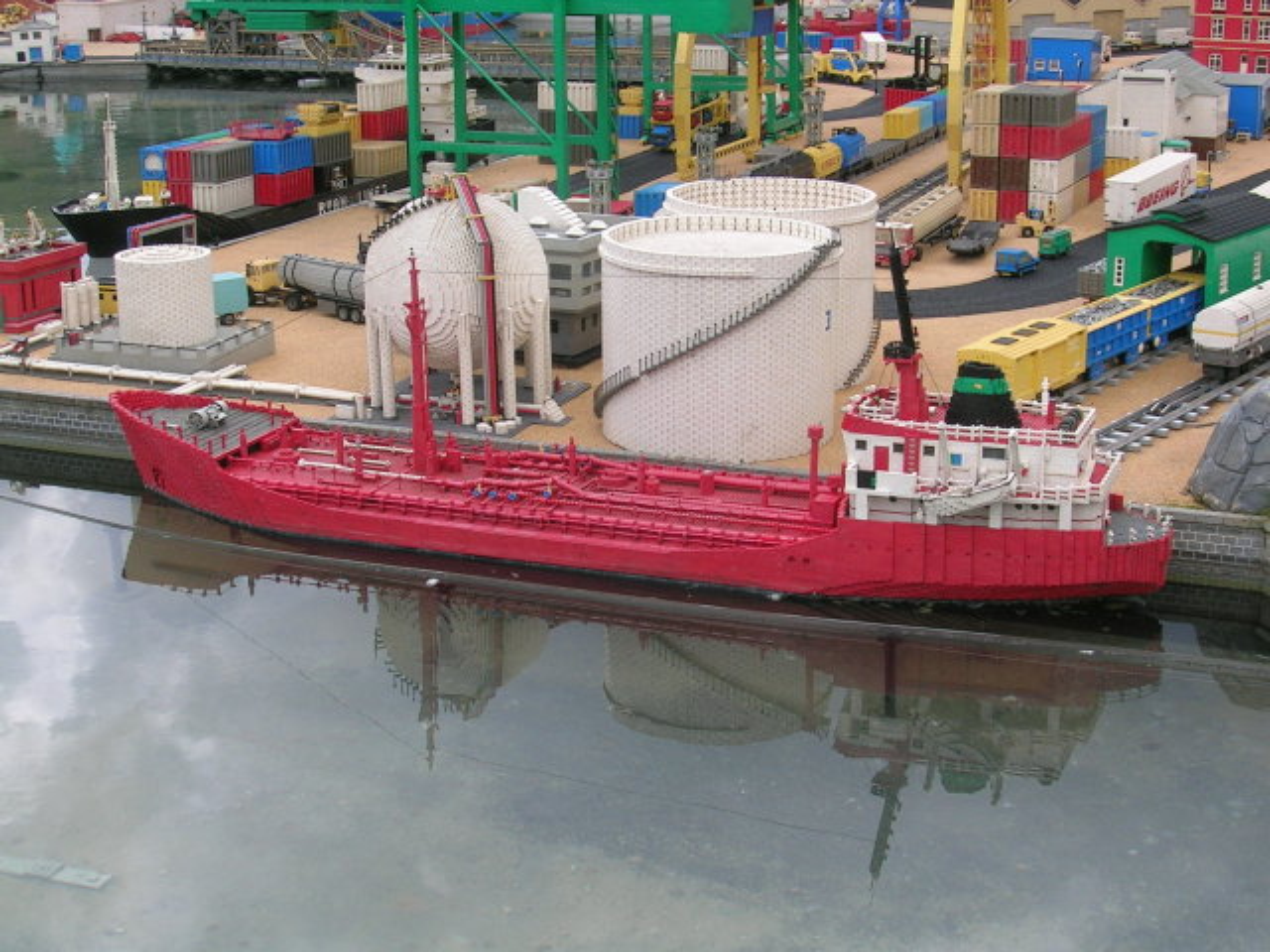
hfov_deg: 31.7
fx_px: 2238
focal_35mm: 61
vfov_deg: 24.0
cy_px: 476
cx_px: 635
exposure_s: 1/182
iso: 50
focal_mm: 9.3
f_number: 5.9
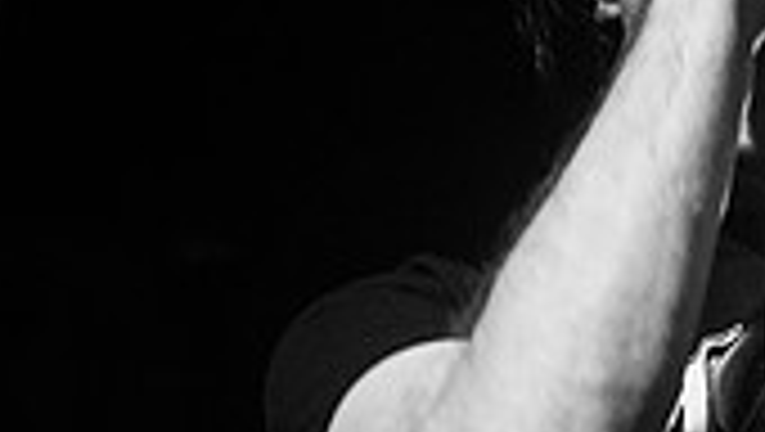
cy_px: 439
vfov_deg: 8.5
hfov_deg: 14.0
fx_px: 2903
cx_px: 1161
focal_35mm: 143
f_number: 3.2
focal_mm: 40
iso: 3200
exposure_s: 1/100
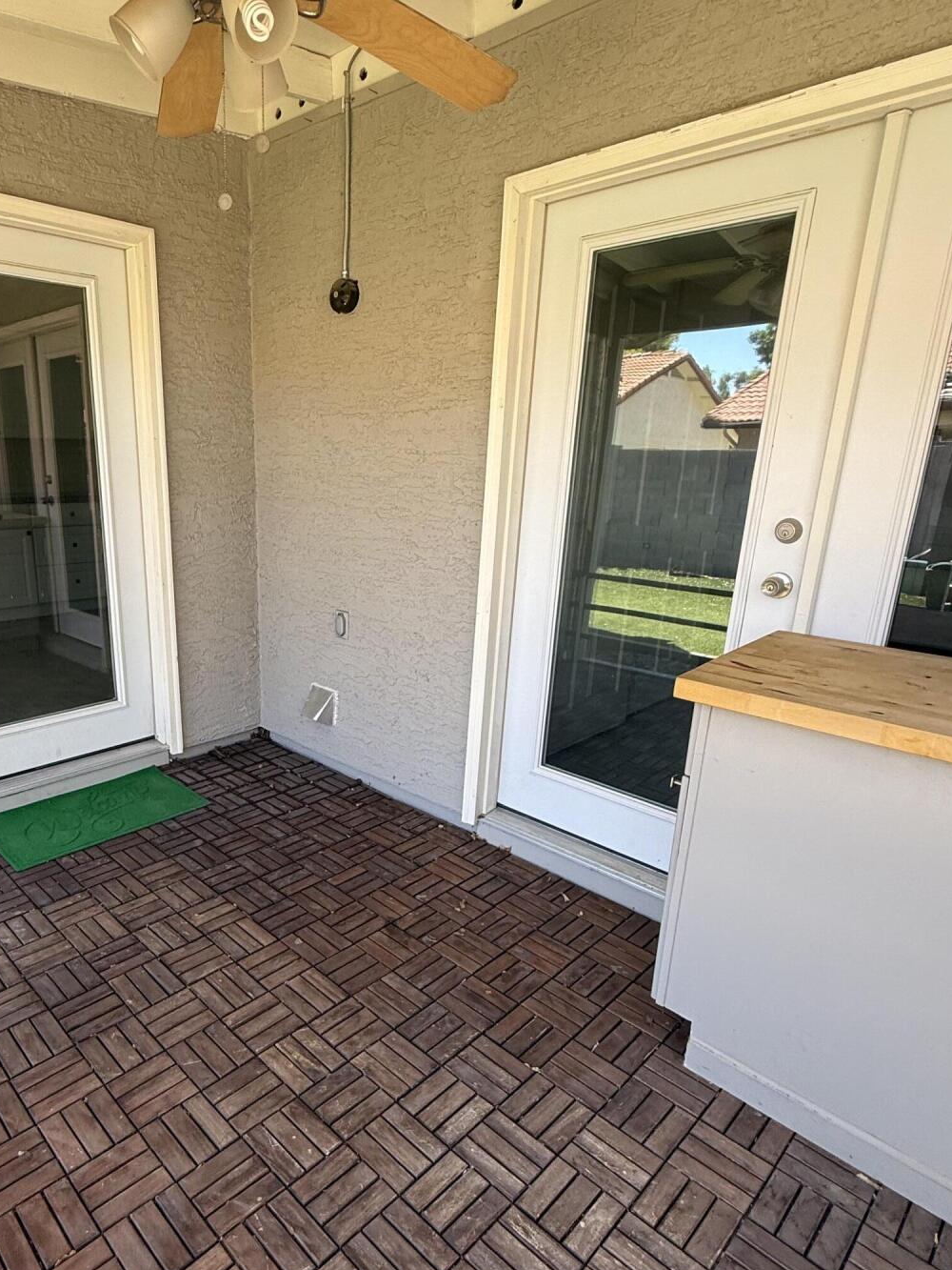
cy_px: 678
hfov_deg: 62.2
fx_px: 770
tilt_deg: -15.4
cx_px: 336
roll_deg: -1.6
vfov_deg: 78.9
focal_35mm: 21
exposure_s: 1/99
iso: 64
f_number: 2.2
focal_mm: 2.22
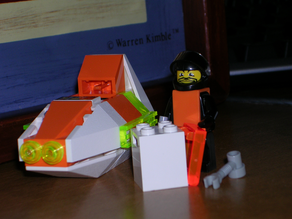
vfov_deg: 12.9
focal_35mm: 115
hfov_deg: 17.1
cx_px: 146
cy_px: 110
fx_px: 970
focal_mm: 17.4
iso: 50
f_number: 4.9
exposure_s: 1/60.1
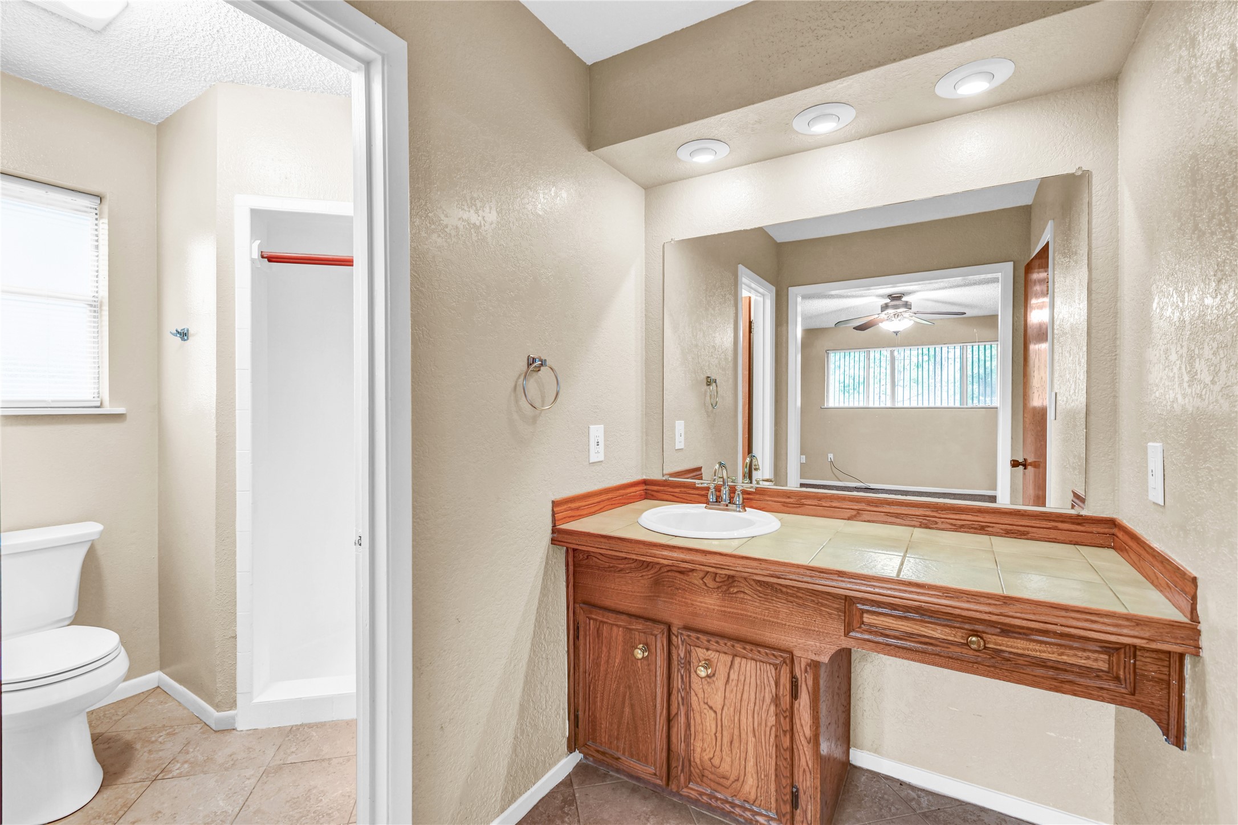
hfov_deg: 100.4
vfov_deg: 77.3
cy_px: 412
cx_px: 619
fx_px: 516
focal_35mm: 15
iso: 100
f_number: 7.1
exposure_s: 1/2
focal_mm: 10
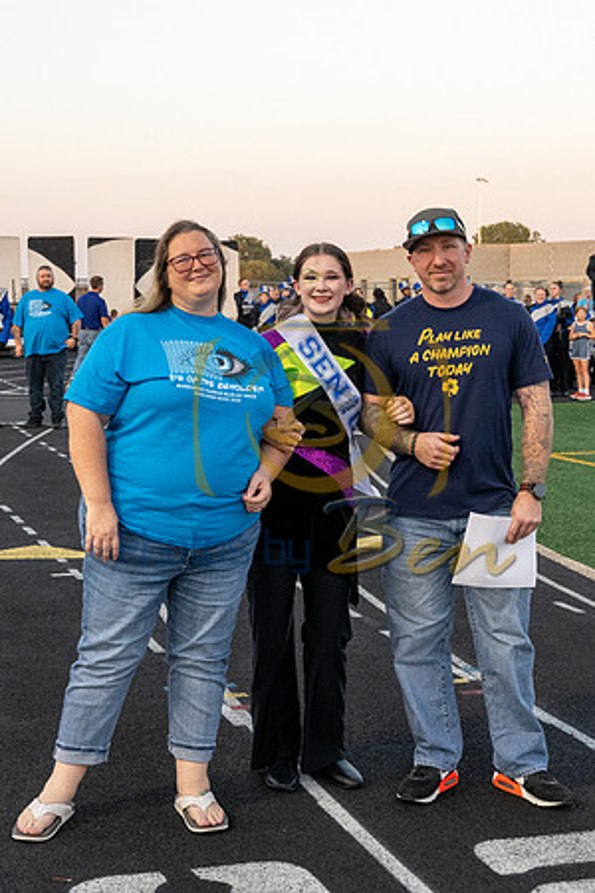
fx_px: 1506
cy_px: 328
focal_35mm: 61
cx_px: 296
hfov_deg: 22.3
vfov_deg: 32.8
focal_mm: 32
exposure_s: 1/1000
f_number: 5.6
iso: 2500
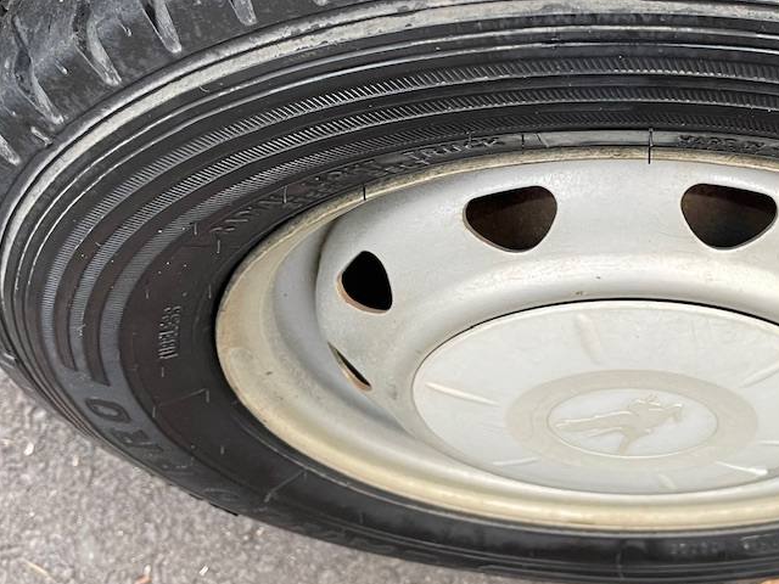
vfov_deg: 28.8
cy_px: 174
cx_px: 639
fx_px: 1125
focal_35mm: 50
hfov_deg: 36.7
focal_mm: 5.1
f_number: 1.6
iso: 125
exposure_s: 1/95
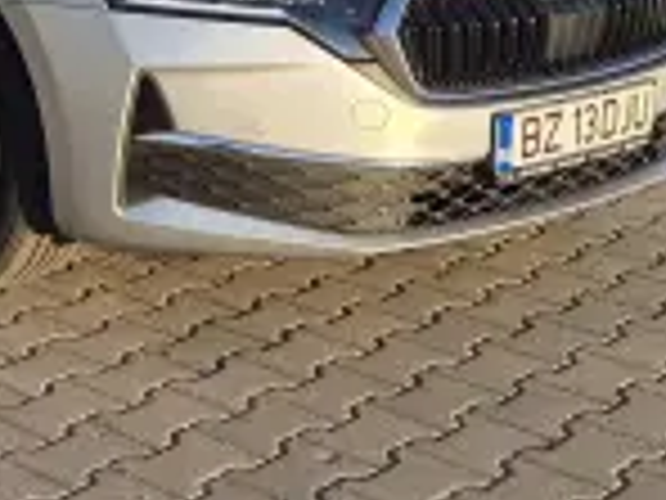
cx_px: 36
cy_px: -59
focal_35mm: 56
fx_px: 1077
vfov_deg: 24.3
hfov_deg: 32.2
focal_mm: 5.4
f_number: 1.8
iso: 80
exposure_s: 1/2500
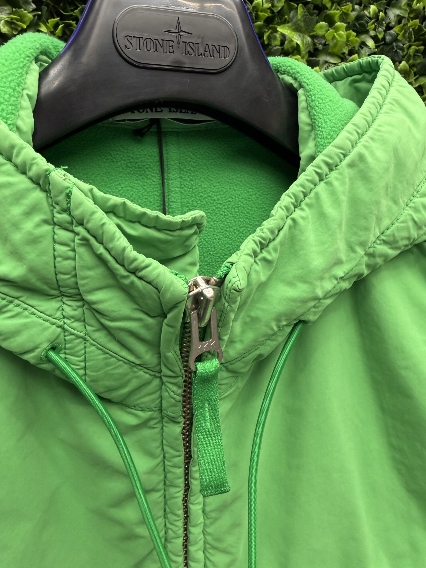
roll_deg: +0.3
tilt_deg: -5.7
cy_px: 284
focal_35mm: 24
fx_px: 394
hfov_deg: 56.8
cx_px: 213
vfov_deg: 71.6
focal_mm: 2.22
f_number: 2.2
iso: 200
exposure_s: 1/84
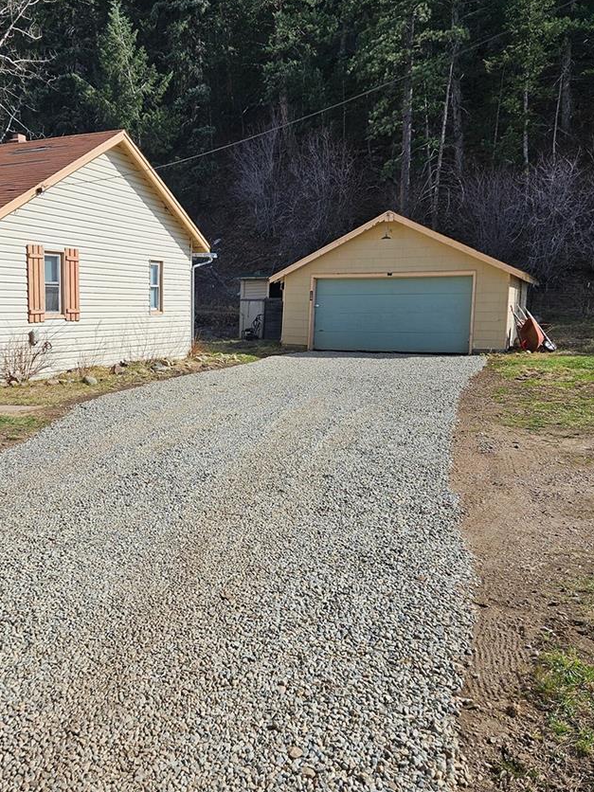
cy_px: 405
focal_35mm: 33
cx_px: 198
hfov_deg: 42.4
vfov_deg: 55.3
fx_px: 755
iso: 25
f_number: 1.8
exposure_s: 1/1468
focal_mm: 5.4
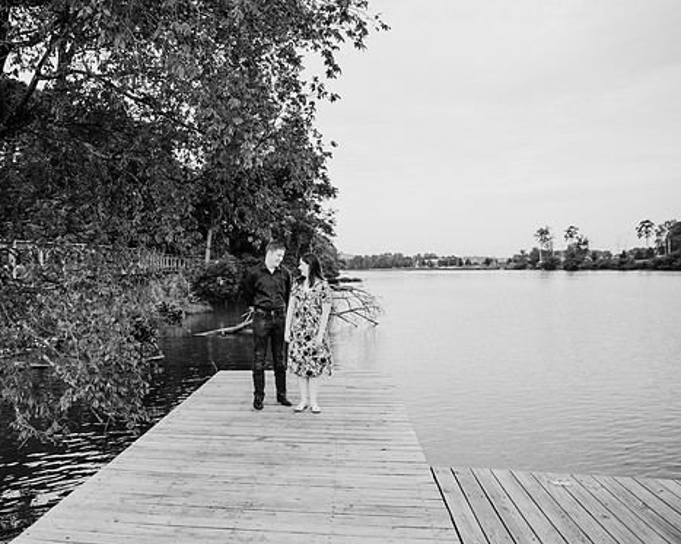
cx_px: 279
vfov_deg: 51.5
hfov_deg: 61.8
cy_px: 269
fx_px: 564
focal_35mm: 28
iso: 200
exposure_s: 1/800
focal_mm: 24
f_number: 2.8
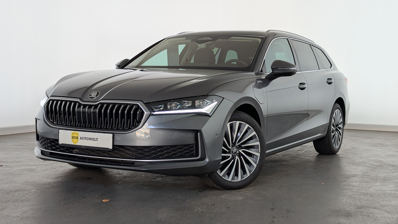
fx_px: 559
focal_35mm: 53
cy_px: 117
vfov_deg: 22.6
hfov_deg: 39.2
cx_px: 200
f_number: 1.85
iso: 43
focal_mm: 6.81
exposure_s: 1/267
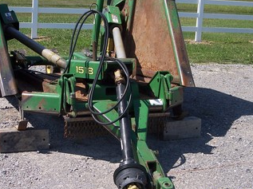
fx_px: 489
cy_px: 79
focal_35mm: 67
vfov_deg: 21.9
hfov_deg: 28.9
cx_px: 95
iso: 100
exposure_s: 1/1000
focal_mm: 8
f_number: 4
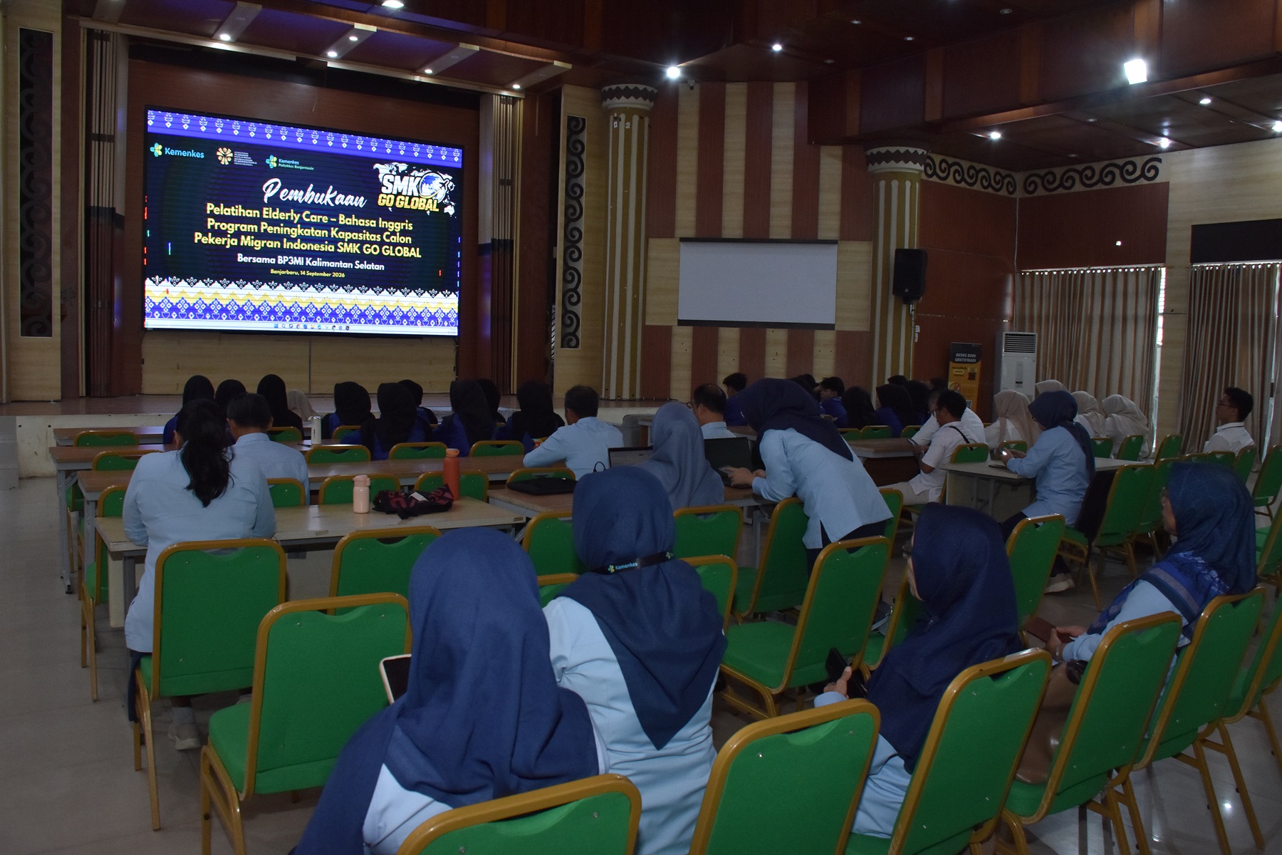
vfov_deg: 47.9
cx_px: 641
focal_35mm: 27
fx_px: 961
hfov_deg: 67.4
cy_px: 428
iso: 1000
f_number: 6.3
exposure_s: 1/125
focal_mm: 18
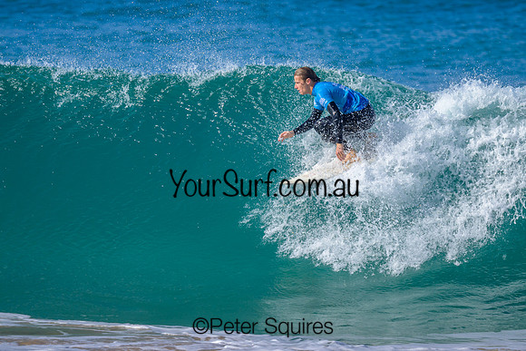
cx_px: 321
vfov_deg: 1.3
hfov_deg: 1.9
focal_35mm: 1098
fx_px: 16052
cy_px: 126
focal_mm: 800
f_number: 6.3
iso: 360
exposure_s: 1/2000
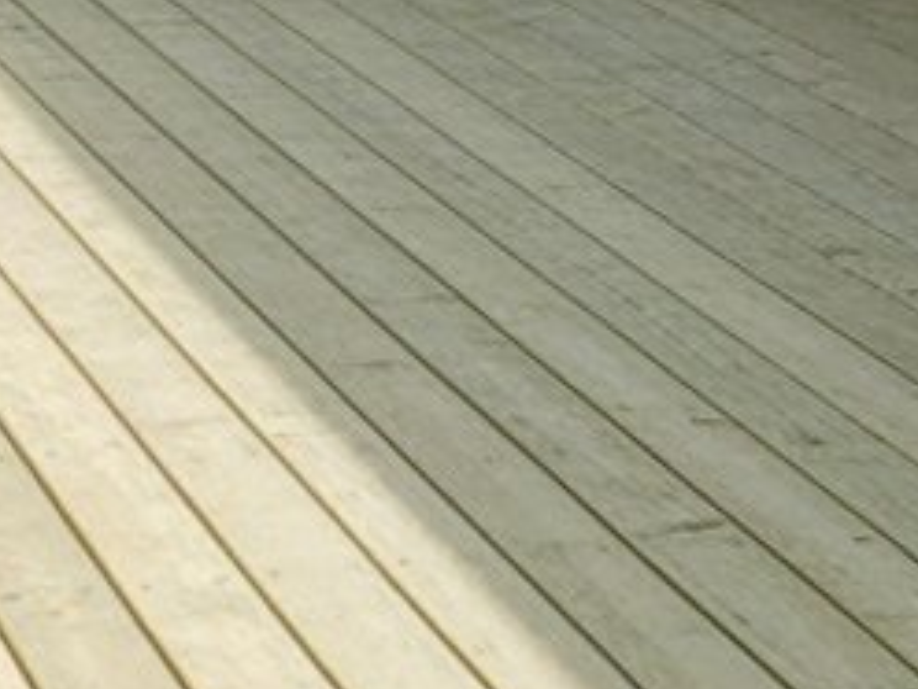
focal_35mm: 116
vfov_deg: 12.1
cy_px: -385
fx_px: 3076
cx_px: 726
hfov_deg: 16.9
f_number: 1.78
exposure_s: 1/1139
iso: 715
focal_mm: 6.8
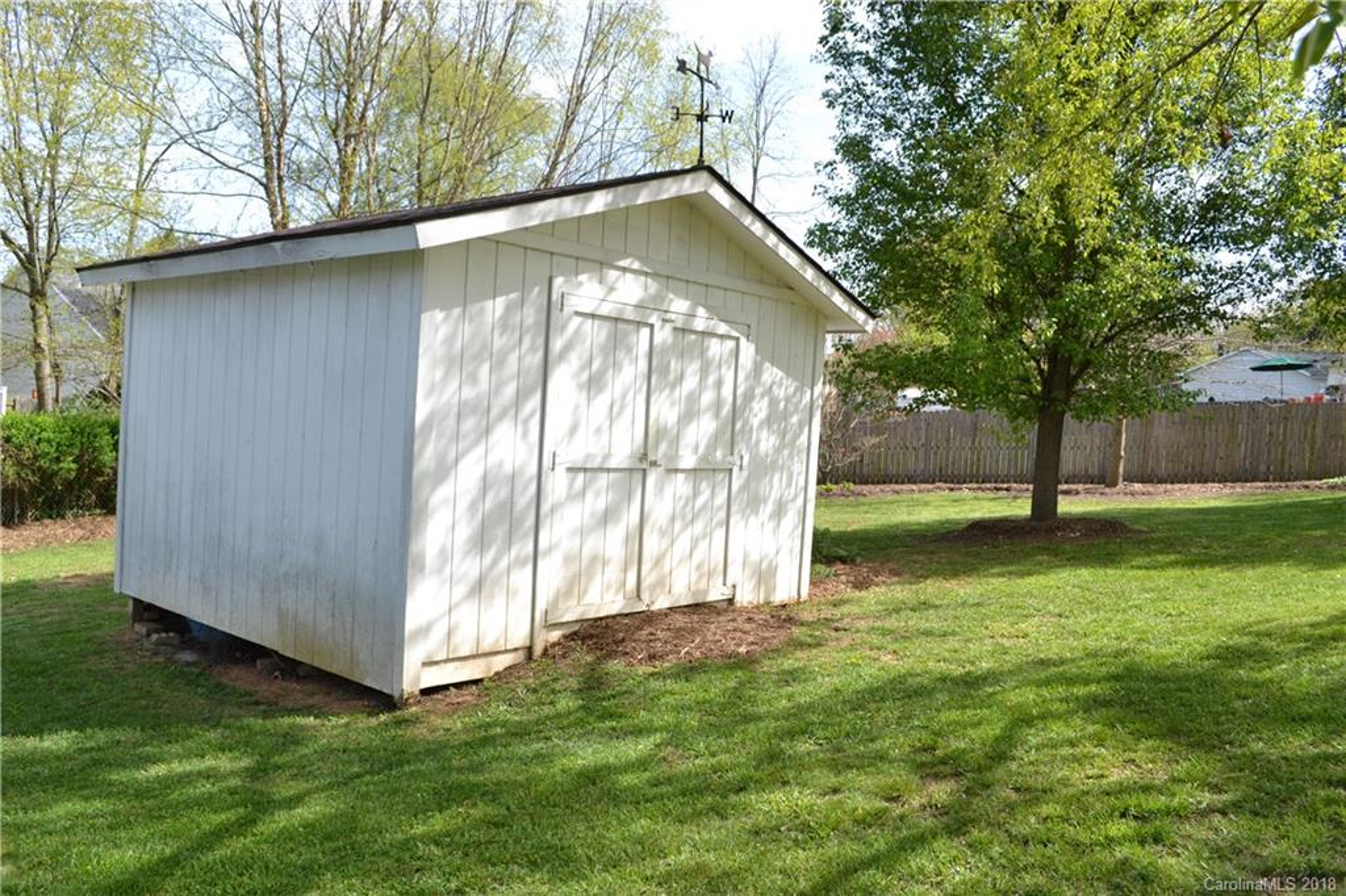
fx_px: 1009
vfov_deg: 47.9
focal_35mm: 27
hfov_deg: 67.4
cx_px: 673
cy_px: 448
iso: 100
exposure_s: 1/125
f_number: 6.3
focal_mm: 18
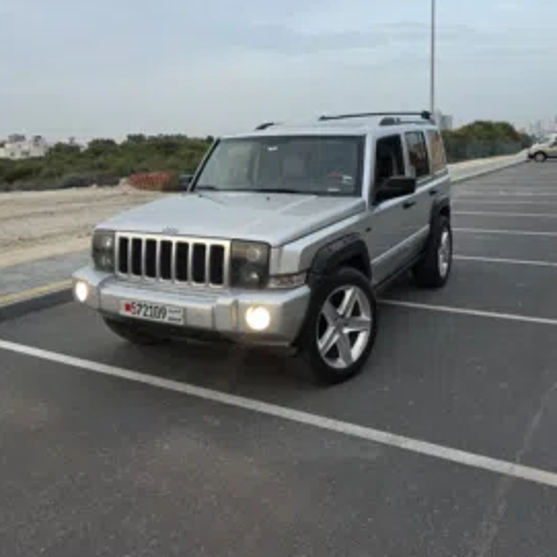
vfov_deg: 53.8
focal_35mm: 30
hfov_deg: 54.0
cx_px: 273
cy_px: 234
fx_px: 546
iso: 100
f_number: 1.7
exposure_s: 1/180
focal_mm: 6.3
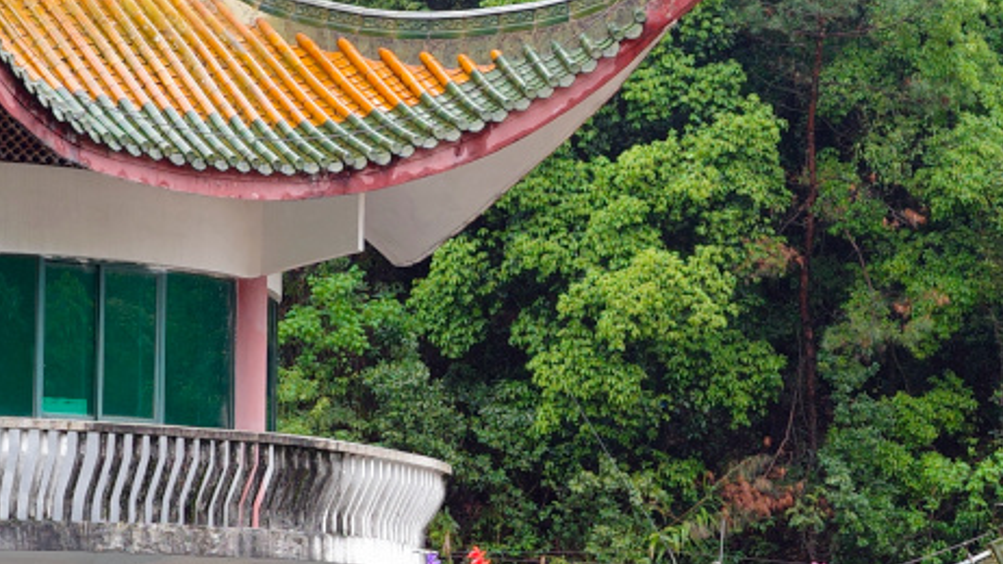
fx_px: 4628
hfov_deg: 12.4
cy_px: 377
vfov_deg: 7.0
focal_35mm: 174
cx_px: 625
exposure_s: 1/160
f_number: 3.5
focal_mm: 26
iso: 200
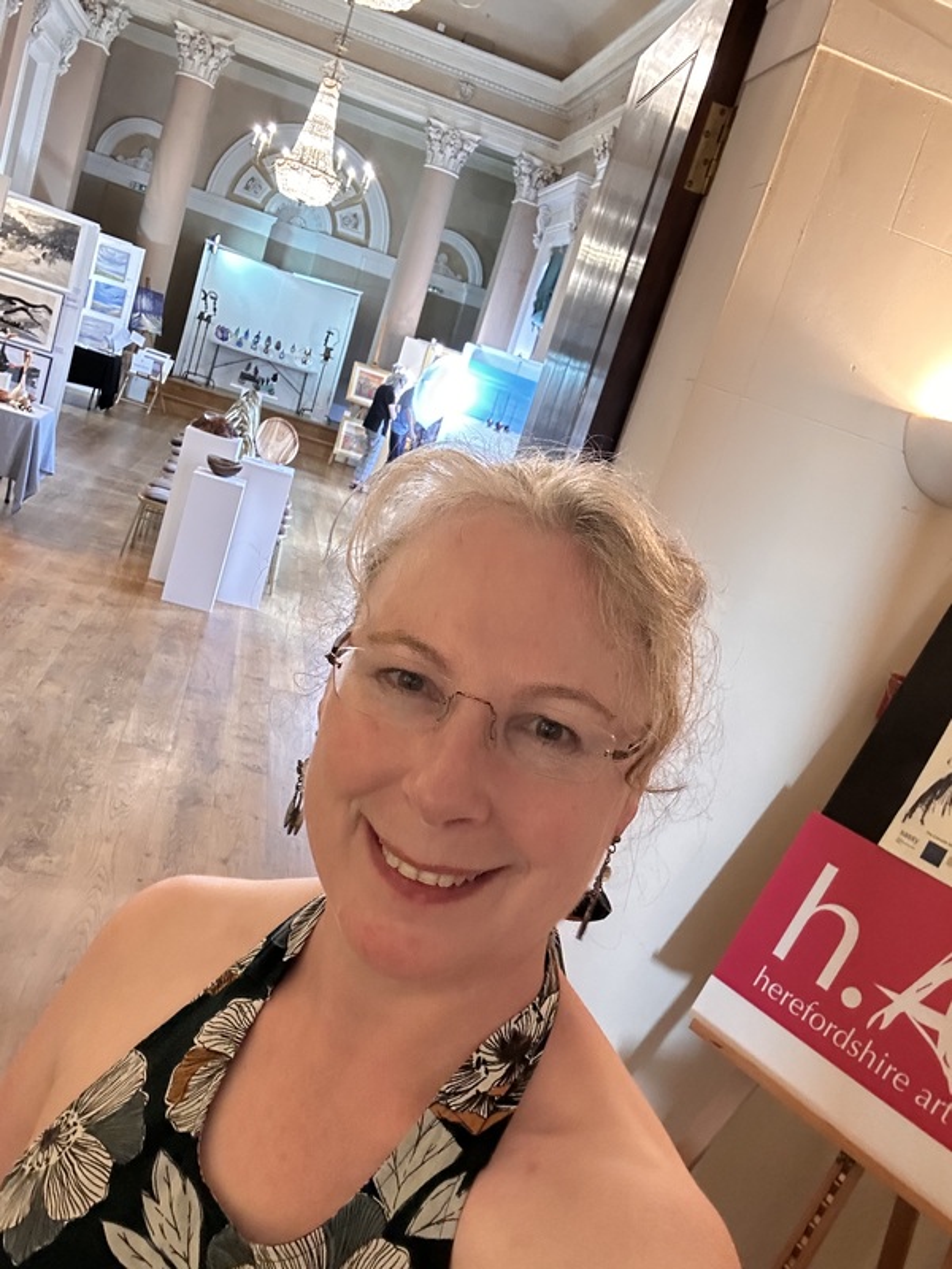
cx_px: 476
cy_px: 634
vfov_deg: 60.0
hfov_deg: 46.8
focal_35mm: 30
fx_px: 1100
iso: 400
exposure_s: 1/25
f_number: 1.9
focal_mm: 2.69
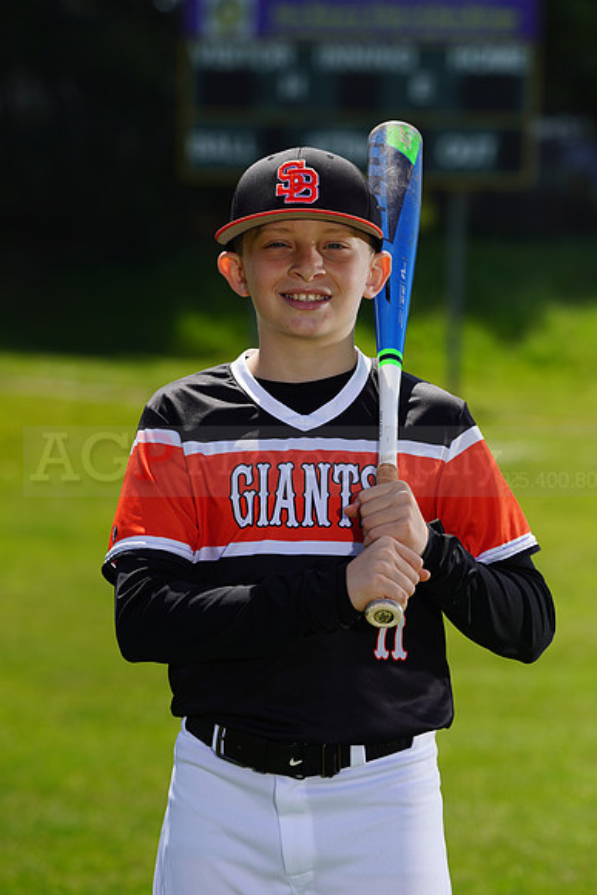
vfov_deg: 9.6
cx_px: 298
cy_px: 448
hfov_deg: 6.4
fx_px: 5345
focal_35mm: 215
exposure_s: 1/250
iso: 100
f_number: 8
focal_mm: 215
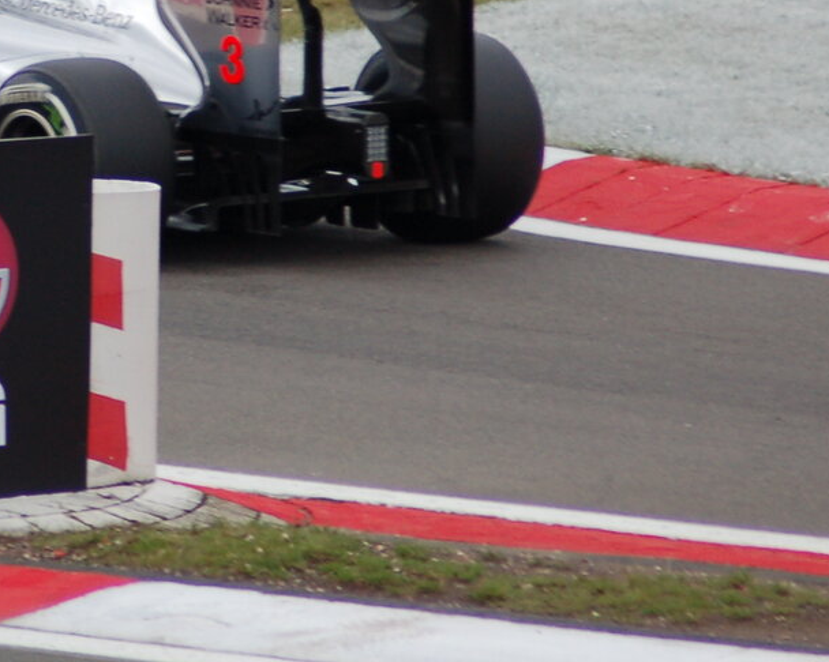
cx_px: 97
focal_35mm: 1111
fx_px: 27250
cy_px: 123
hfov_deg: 1.7
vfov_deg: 1.4
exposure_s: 1/500
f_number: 5.6
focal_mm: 300
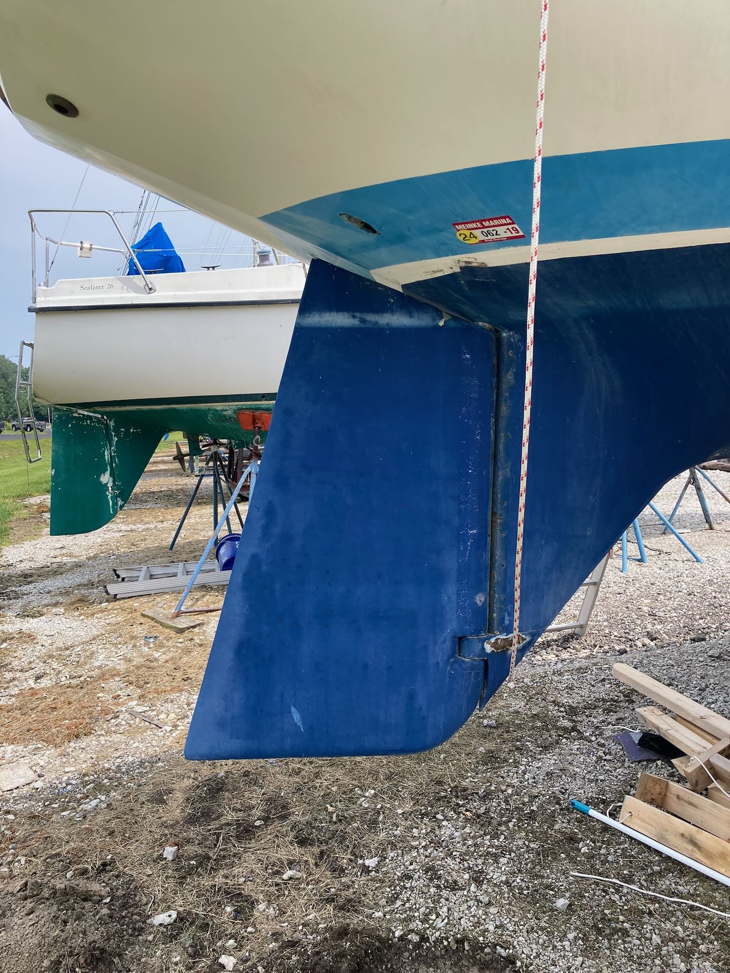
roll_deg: -0.2
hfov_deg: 49.7
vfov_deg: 63.4
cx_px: 365
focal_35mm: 28
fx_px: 787
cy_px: 486
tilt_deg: -3.2
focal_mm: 3.99
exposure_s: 1/1000
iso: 20
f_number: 1.8
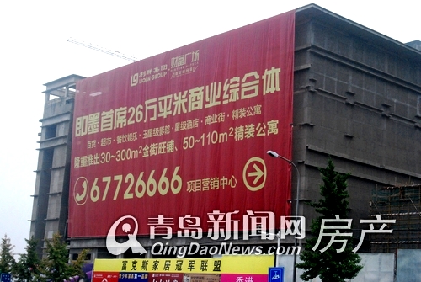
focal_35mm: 63
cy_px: 141
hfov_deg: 31.8
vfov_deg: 21.6
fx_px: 738
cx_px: 210
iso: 1600
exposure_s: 1/800
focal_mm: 42
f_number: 14
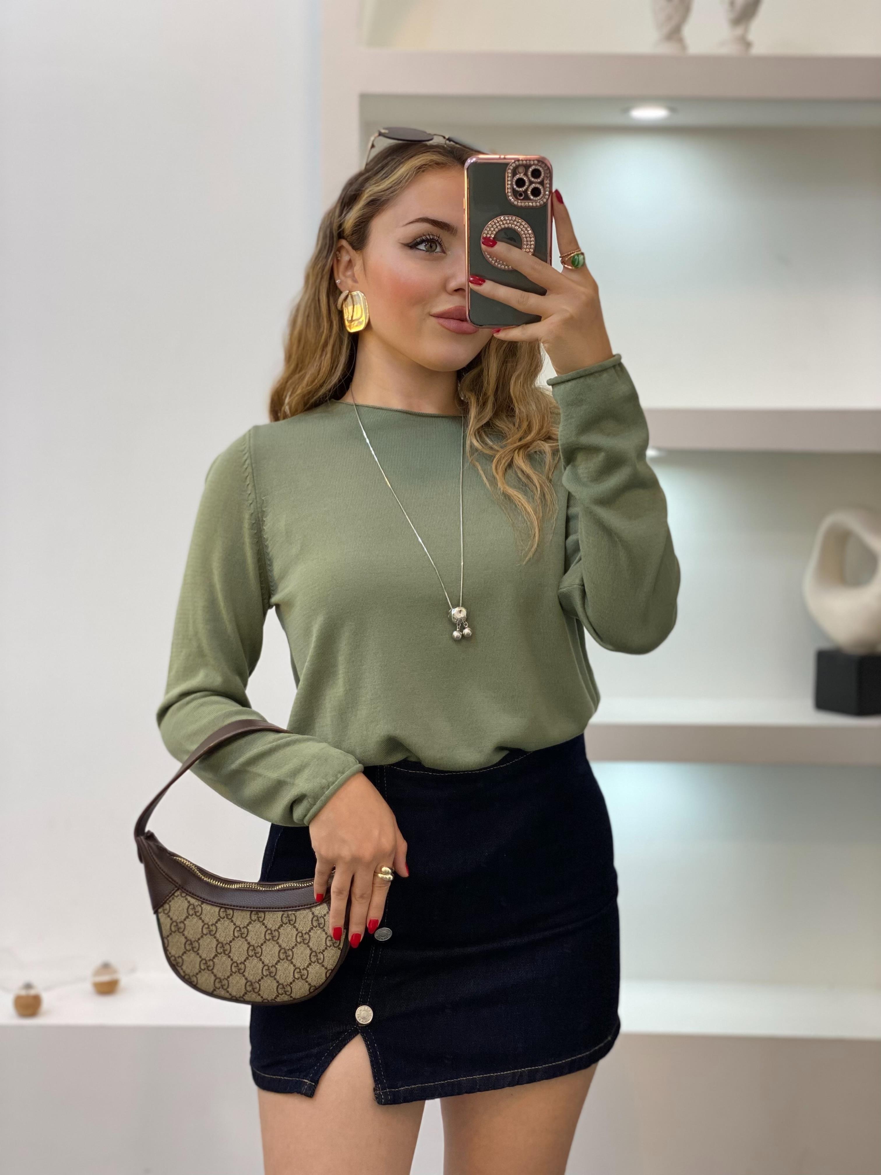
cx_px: 440
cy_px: 588
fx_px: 1765
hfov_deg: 28.0
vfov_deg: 36.8
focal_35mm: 52
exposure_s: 1/100
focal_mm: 6
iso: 100
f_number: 2
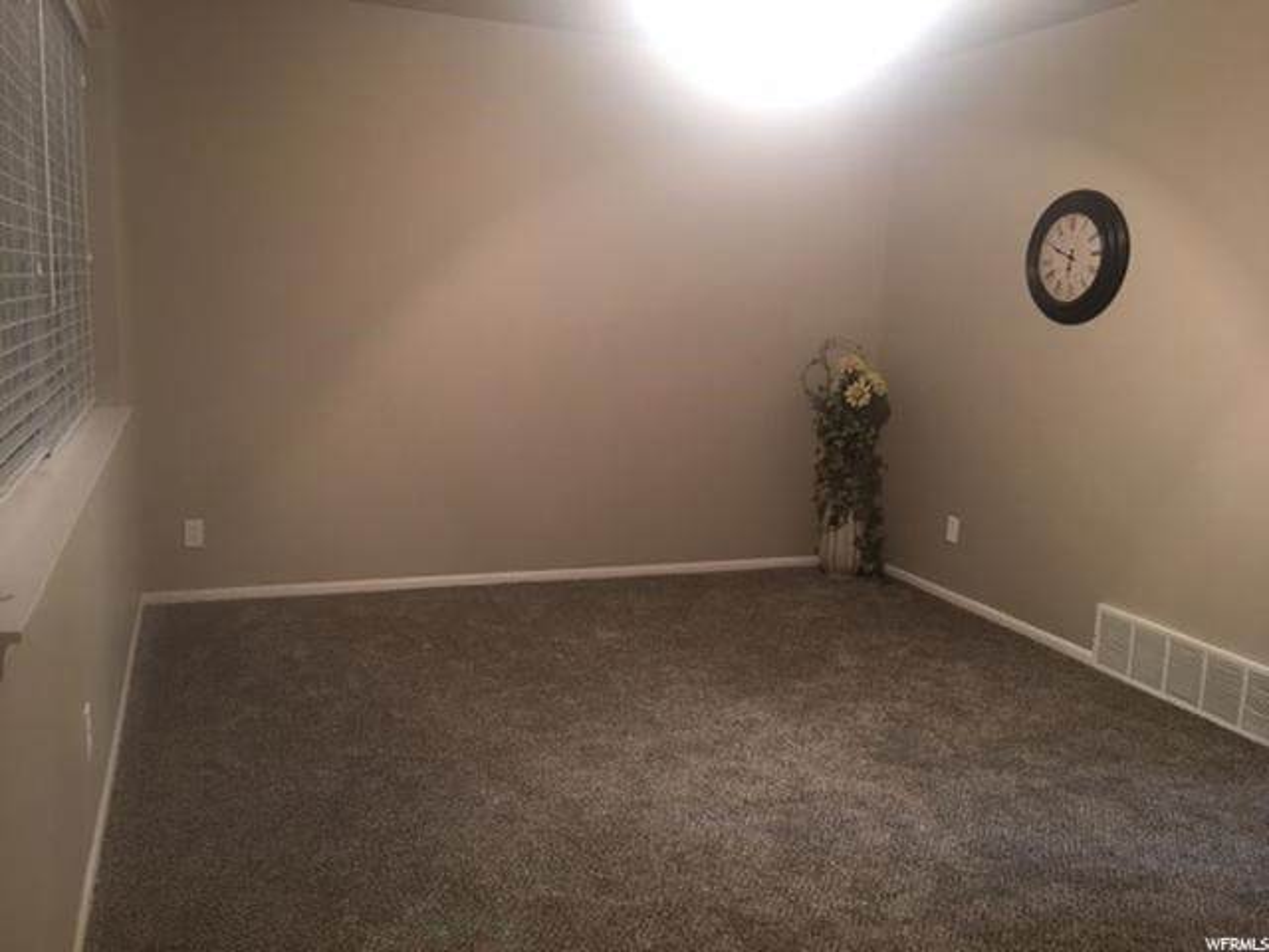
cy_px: 476
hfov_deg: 61.7
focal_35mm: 29
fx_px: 1063
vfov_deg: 48.2
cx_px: 634
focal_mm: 4.15
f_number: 2.2
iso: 64
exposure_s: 1/4
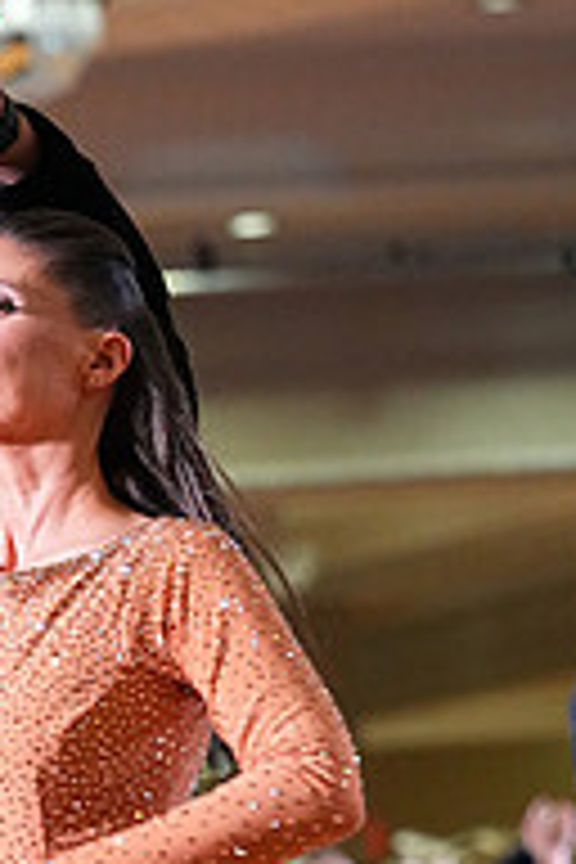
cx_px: -11
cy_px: 1152
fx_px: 9647
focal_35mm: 402
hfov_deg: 3.4
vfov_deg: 5.1
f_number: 4
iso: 6400
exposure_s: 1/400
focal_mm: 133
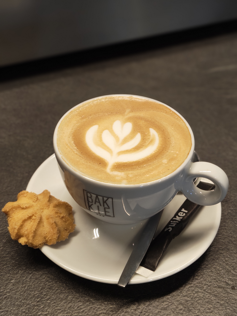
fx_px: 456
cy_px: 158
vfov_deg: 38.2
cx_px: 118
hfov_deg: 29.1
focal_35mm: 50
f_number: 1.88
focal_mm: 5.56
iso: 809
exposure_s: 1/100
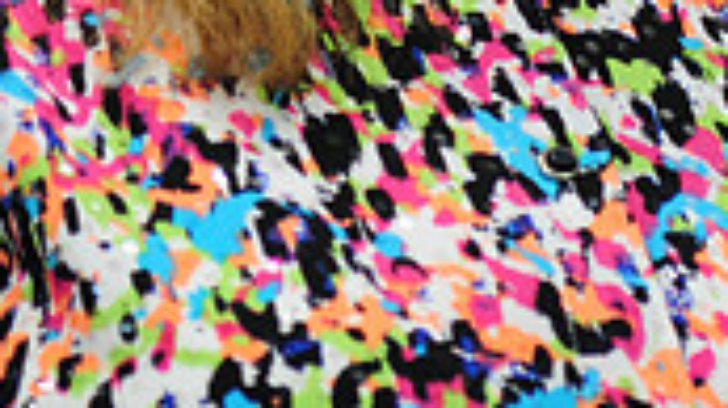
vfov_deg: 2.4
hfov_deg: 4.3
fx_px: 9659
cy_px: -803
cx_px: 255
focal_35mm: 501
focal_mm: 95
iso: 640
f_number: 4.2
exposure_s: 1/125
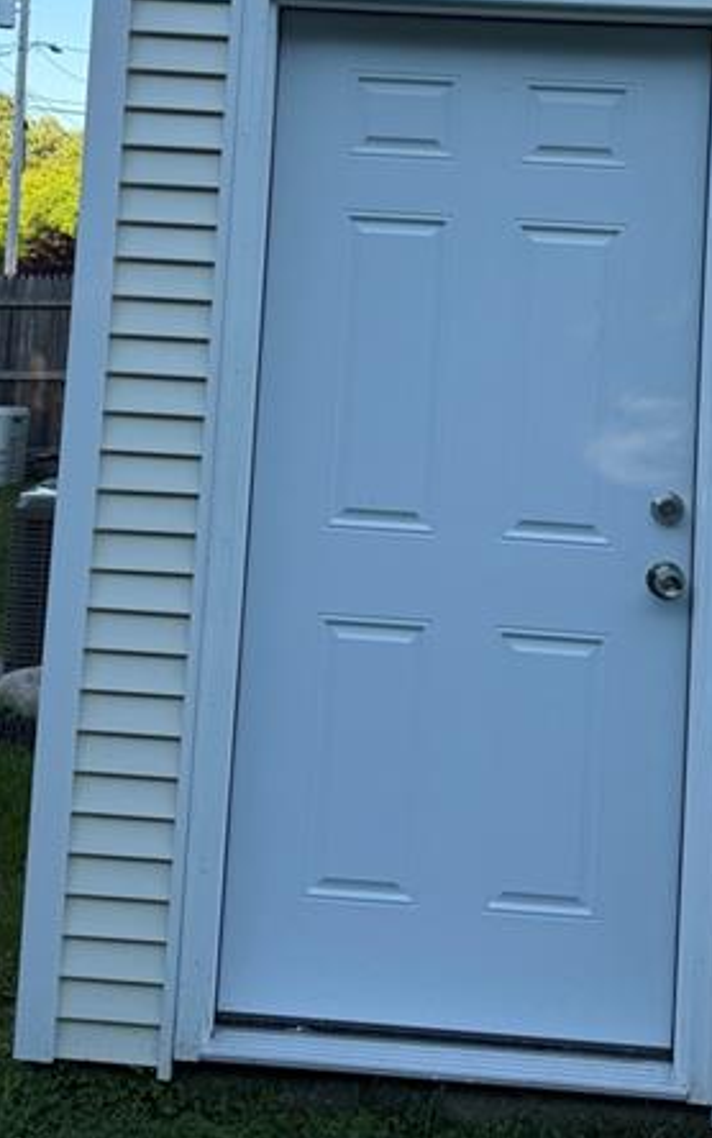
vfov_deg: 43.3
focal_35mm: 44
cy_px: 238
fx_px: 1364
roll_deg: -3.3
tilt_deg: +2.6
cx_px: 359
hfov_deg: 29.2
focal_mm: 6.76
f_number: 1.78
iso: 100
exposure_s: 1/1250
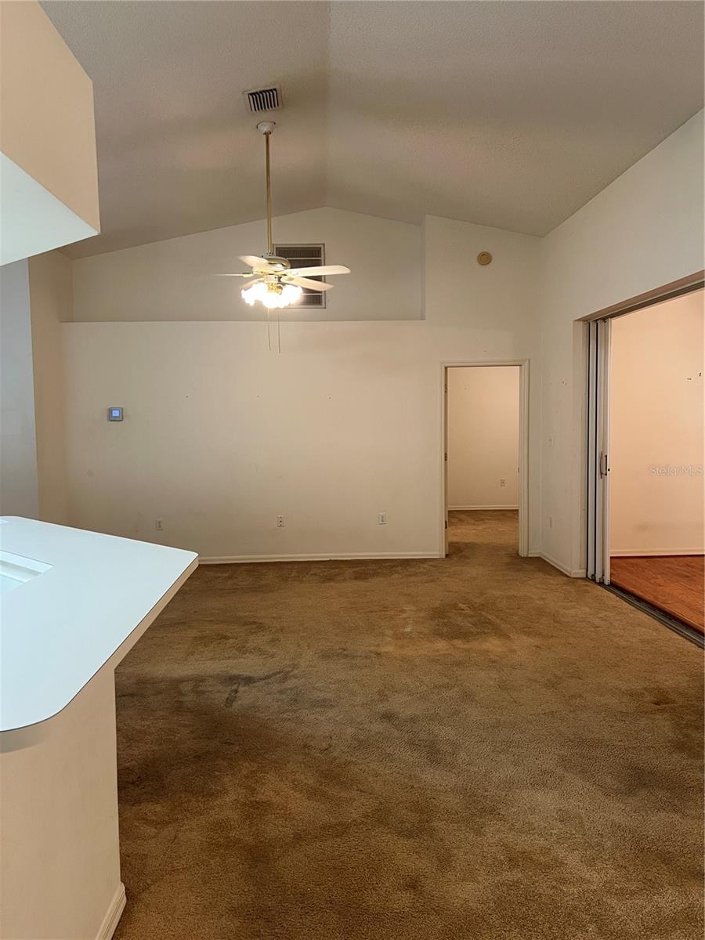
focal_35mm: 26
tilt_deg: -3.6
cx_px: 352
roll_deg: +0.4
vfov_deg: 67.3
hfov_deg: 53.1
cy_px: 470
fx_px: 706
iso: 125
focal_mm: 5.7
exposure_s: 1/60
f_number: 1.5
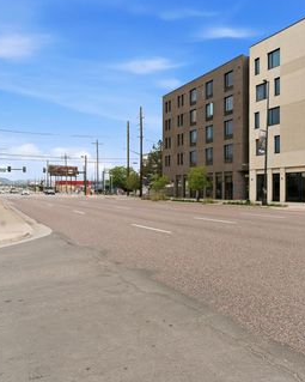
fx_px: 282
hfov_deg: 53.0
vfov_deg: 68.1
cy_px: 189
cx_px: 244
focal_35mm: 25
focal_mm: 17
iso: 100
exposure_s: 1/160
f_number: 8
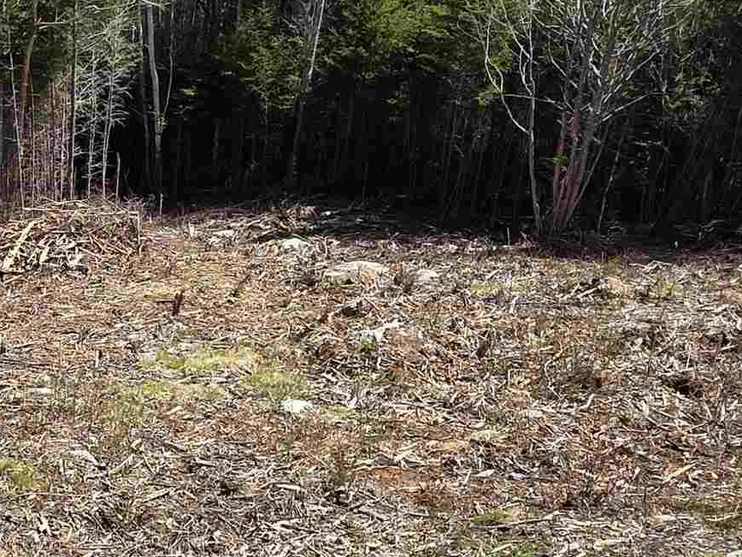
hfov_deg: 38.2
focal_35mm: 46
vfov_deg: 31.4
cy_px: 330
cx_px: 61
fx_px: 986
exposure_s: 1/1597
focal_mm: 2.2
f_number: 1.9
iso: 40
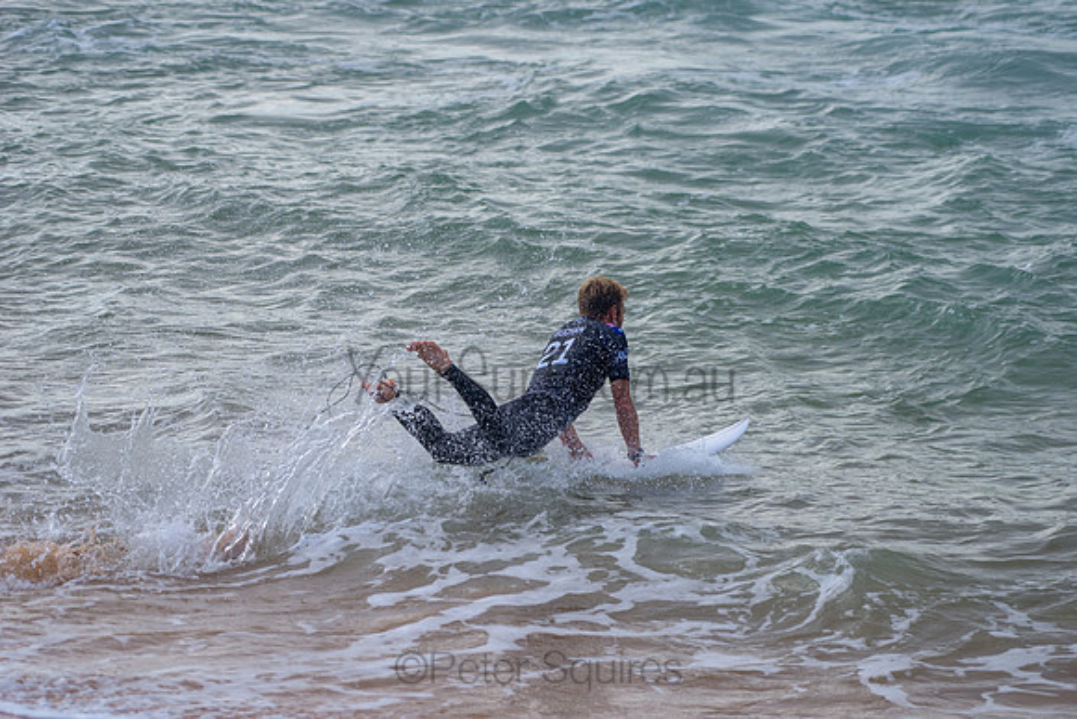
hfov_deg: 10.3
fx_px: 5984
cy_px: 360
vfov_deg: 6.9
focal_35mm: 200
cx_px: 538
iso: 140
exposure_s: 1/800
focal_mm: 200
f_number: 5.6
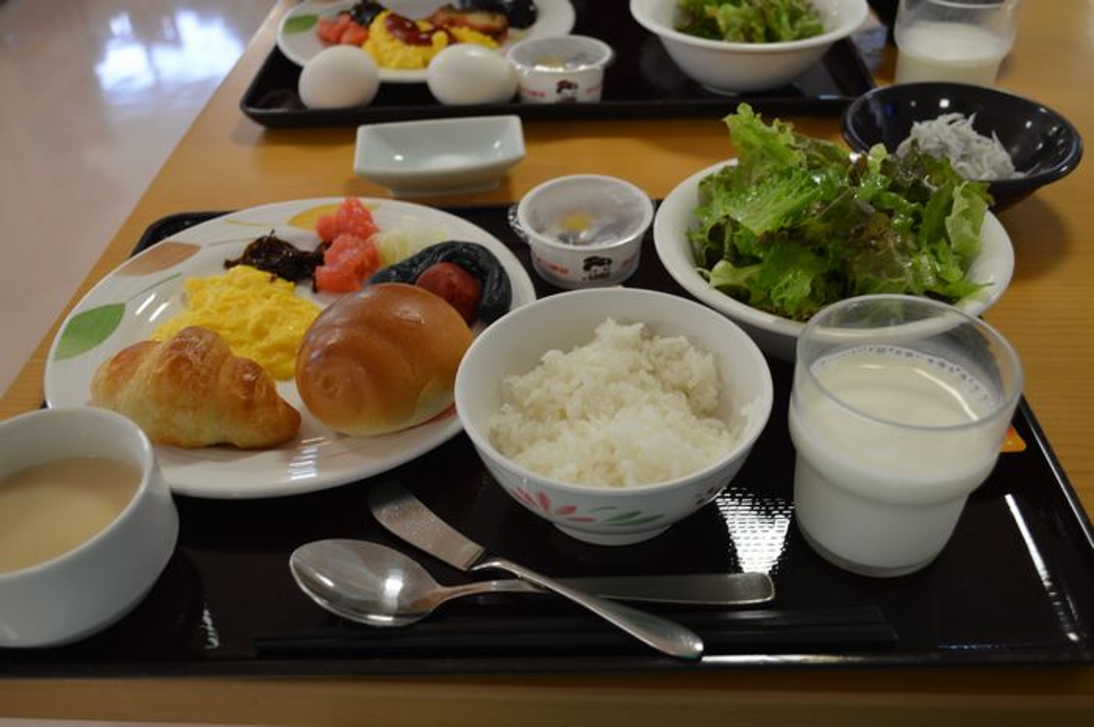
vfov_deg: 39.9
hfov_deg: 57.3
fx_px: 1002
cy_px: 364
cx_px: 547
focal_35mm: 33
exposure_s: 1/40
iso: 320
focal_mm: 22
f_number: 4
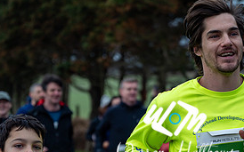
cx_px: 175
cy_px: 138
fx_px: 1004
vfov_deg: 8.6
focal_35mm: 151
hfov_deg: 13.8
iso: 320
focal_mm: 70
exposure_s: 1/1250
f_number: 2.8
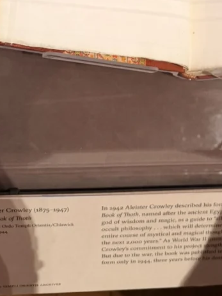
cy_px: 47
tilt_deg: -50.6
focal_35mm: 56
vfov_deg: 33.1
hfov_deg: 24.9
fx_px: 479
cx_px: 221
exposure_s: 1/60
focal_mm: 6.76
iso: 640
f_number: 1.78
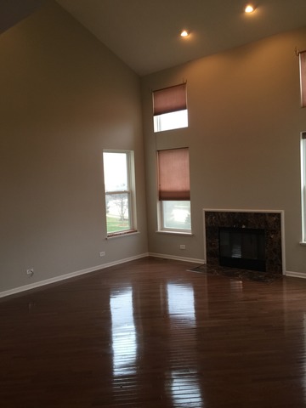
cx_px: 153
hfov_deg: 48.2
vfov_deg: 61.7
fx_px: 342
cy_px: 204
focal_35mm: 29
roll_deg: +2.2
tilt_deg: -1.9
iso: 50
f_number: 2.2
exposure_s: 1/15
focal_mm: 4.15
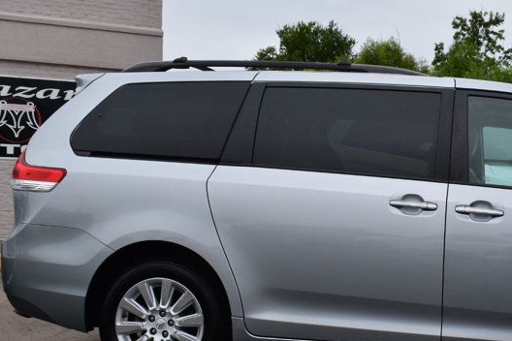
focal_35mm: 64
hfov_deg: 30.6
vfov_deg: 21.1
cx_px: 413
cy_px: 241
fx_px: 910
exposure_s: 1/320
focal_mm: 22
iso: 400
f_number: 11
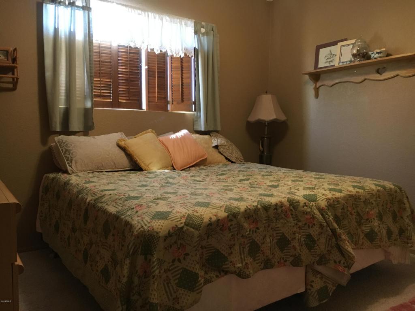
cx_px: 208
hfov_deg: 61.7
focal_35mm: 29
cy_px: 156
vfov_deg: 48.2
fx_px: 348
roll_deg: -0.7
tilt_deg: -2.8
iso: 200
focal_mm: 4.15
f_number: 2.2
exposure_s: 1/30
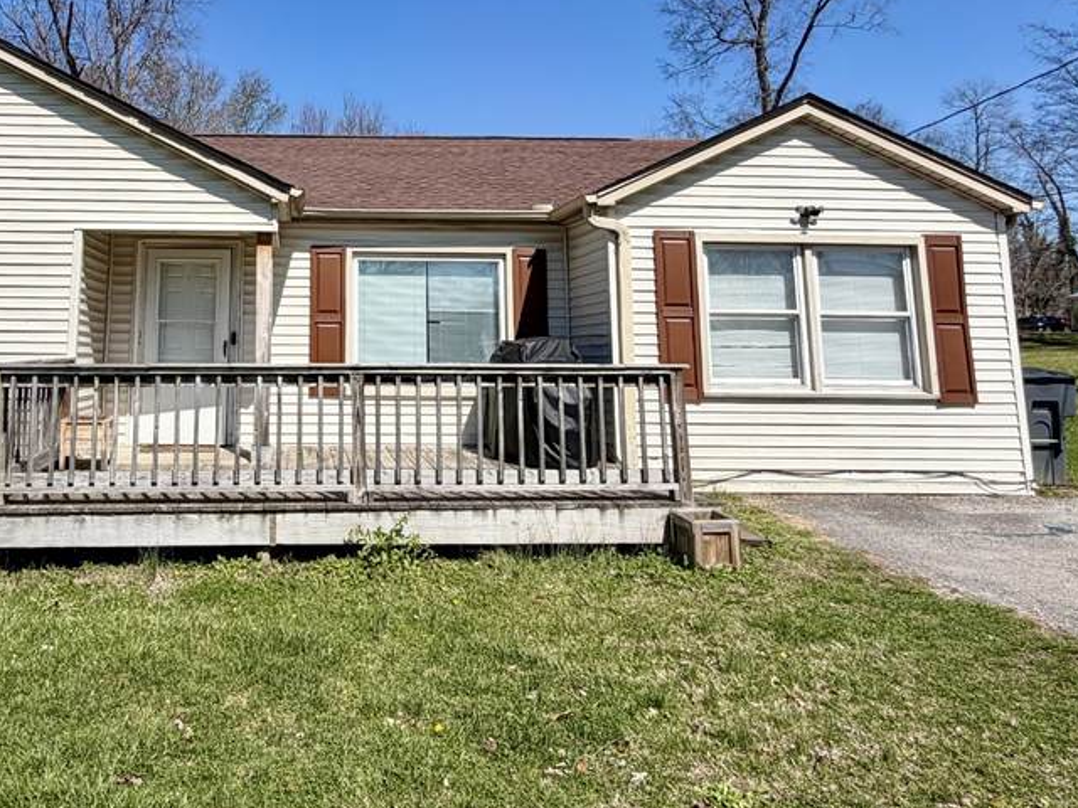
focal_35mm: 28
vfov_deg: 48.3
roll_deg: +0.2
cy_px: 227
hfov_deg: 61.1
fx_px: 872
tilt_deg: +8.0
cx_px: 317
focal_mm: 2.22
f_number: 2.2
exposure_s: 1/1211
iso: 20
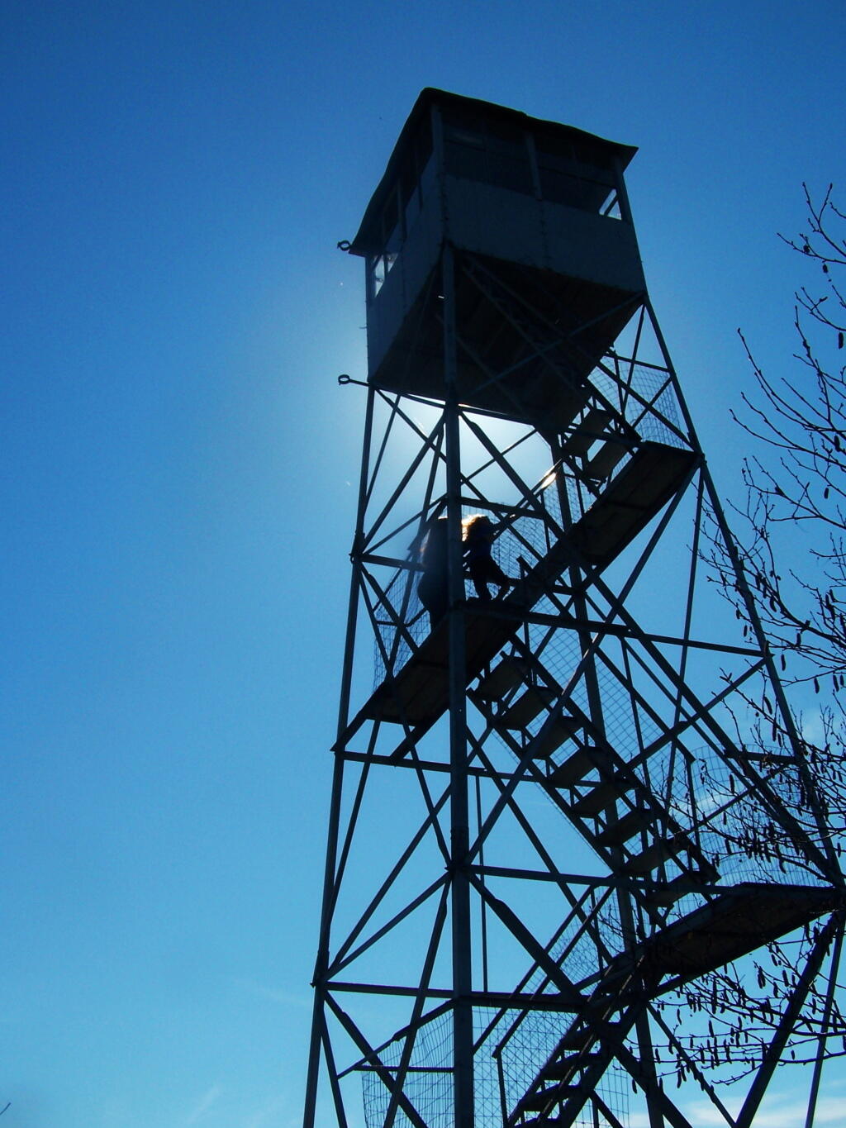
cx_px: 423
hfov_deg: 37.7
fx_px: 1238
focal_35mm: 38
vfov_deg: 49.0
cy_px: 564
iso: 80
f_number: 5.6
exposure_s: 1/1600
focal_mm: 6.3
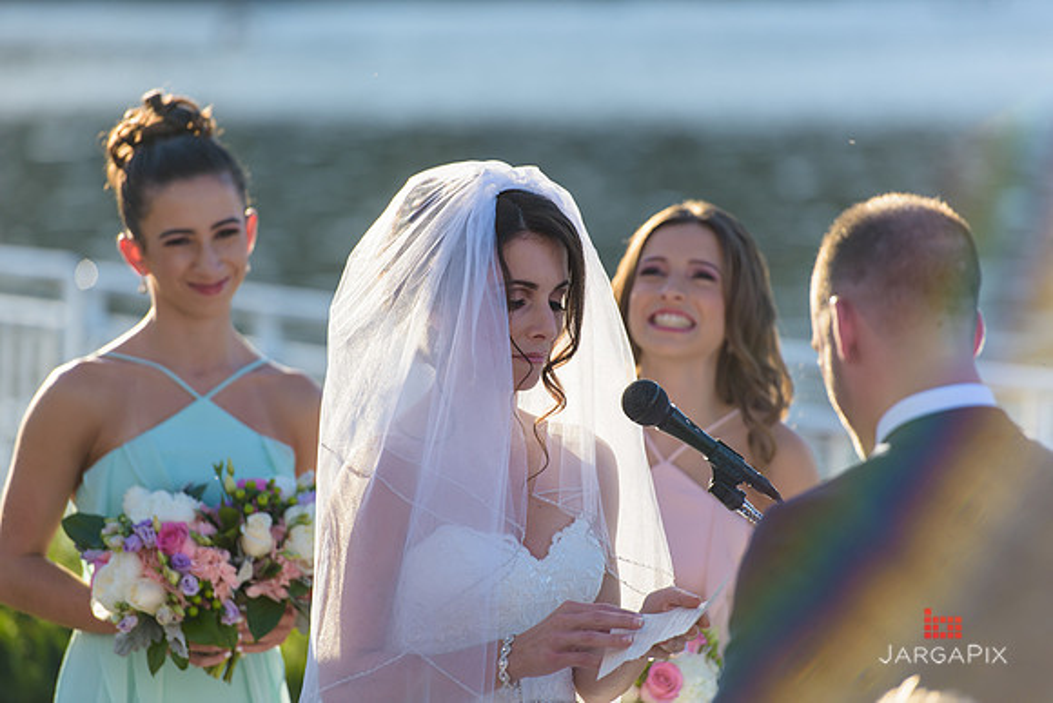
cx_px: 526
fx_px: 5851
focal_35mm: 200
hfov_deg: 10.3
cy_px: 352
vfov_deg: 6.9
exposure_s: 1/1600
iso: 200
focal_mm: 200
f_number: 3.2
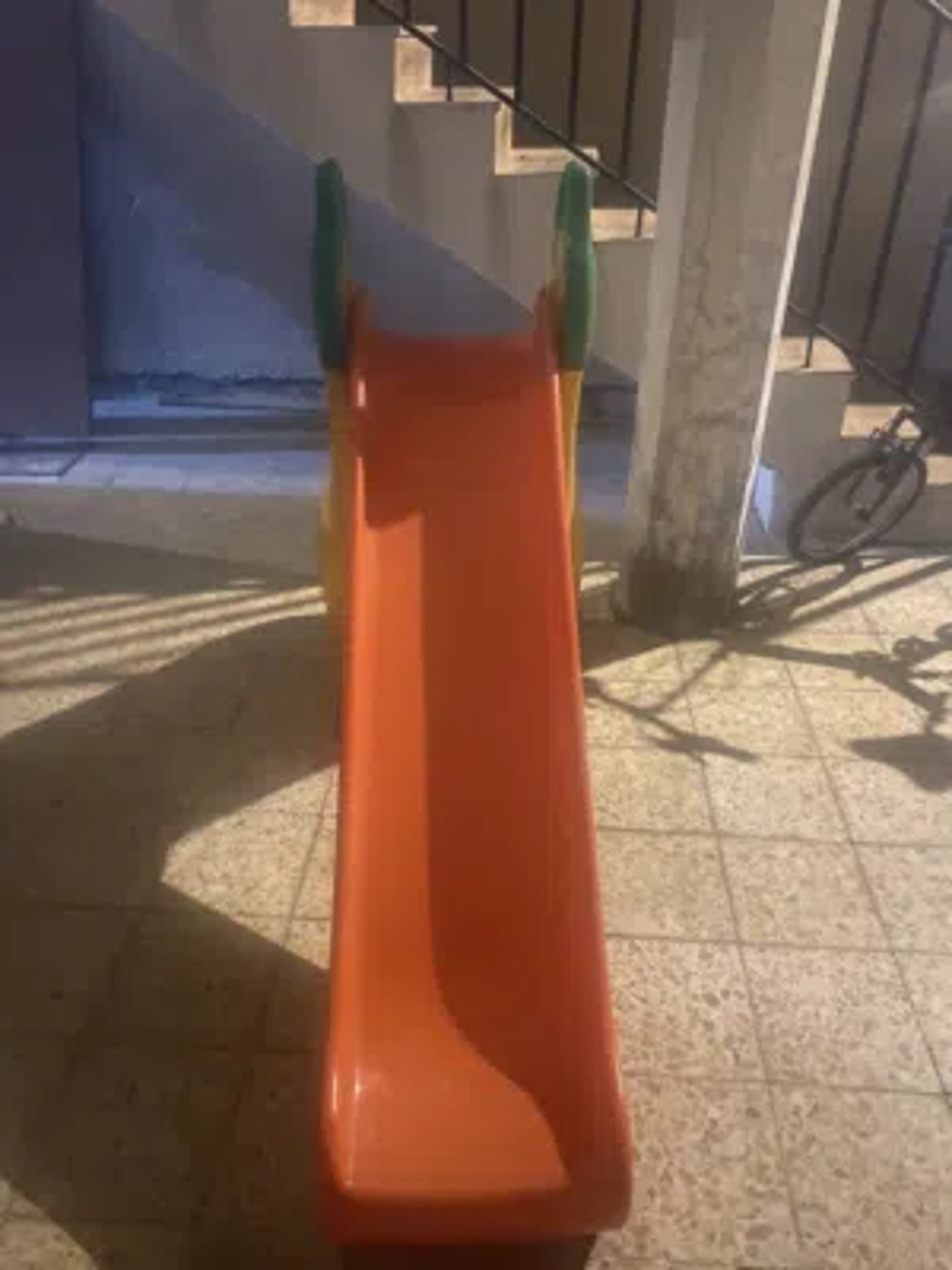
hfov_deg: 53.1
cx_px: 476
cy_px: 635
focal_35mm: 26
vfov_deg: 67.3
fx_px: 953
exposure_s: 1/8
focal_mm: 4.25
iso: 500
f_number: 1.8
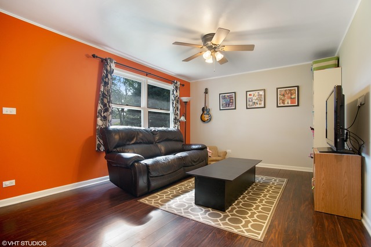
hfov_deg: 93.3
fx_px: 175
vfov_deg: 70.5
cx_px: 186
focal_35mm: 17
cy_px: 124
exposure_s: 1/1.67
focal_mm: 17
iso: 400
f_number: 8
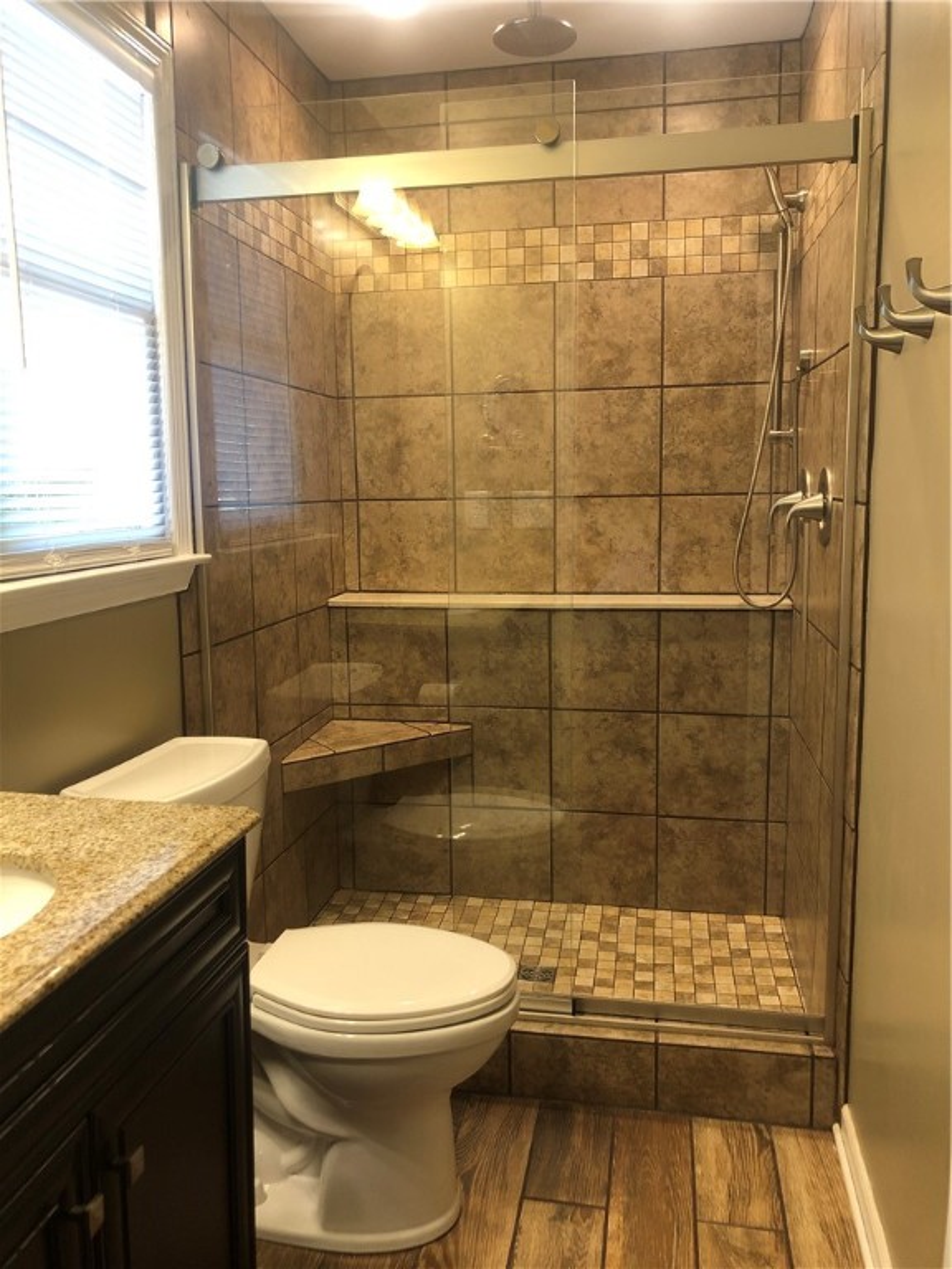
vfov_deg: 63.4
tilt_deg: -5.4
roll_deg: +1.7
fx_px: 1027
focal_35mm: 28
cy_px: 634
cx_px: 476
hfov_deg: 49.7
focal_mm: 3.99
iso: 40
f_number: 1.8
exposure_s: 1/20
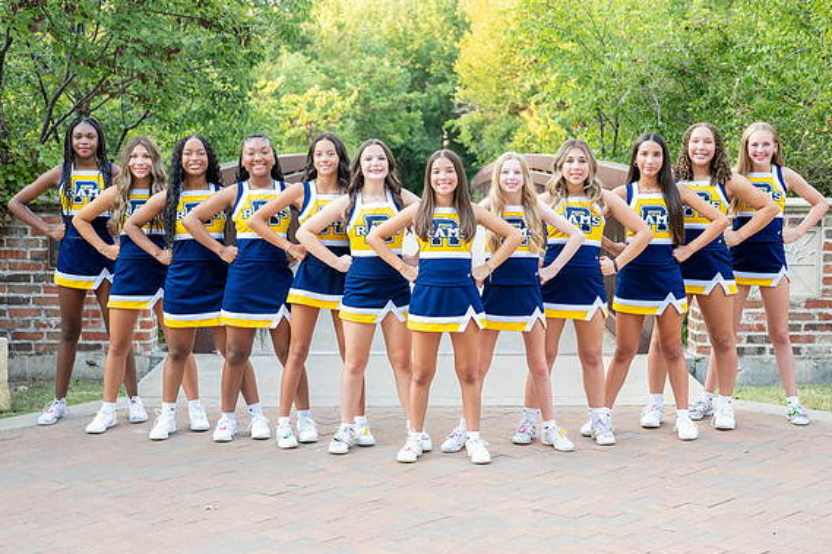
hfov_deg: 35.1
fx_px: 1317
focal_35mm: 57
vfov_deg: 23.7
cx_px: 416
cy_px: 312
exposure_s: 1/500
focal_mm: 50
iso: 1250
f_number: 3.2
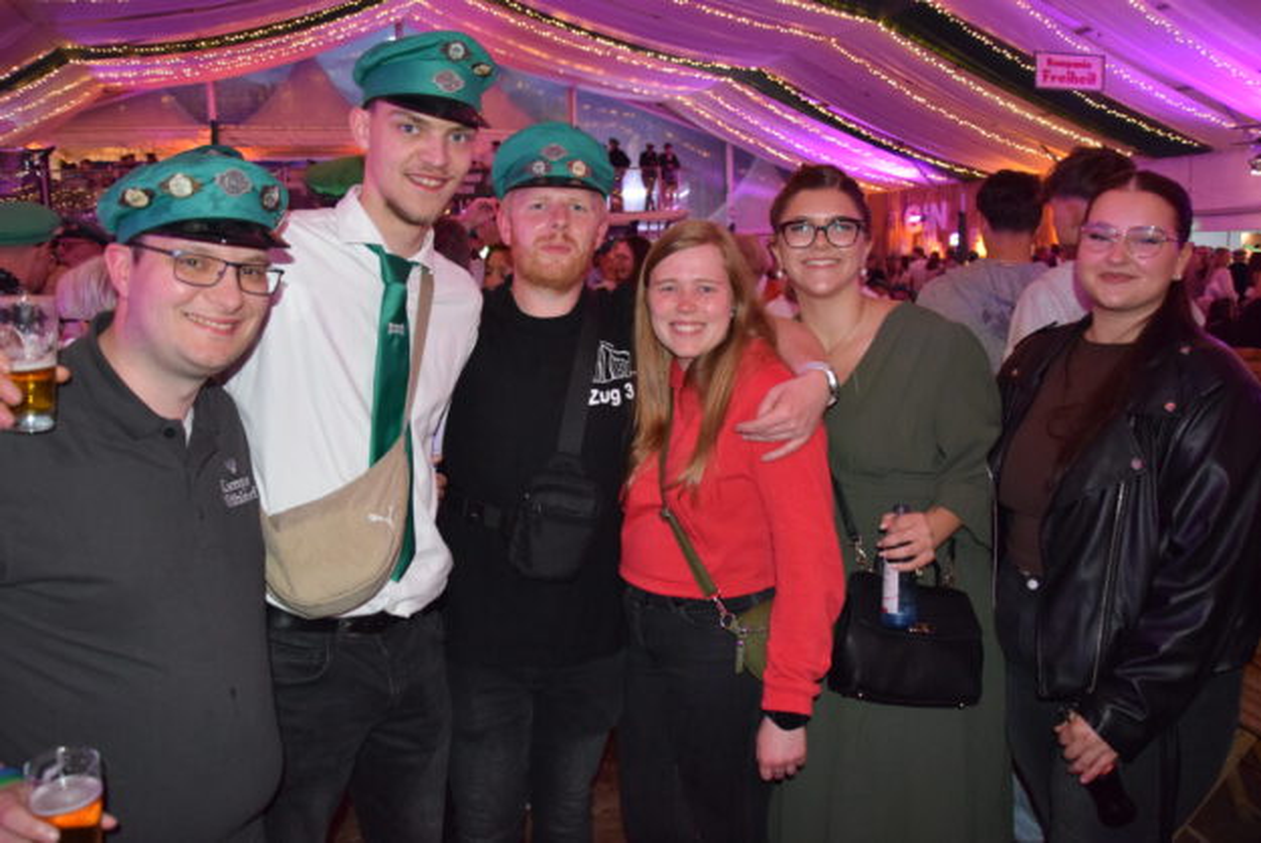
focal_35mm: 27
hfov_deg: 67.3
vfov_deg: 48.0
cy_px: 422
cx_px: 630
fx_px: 947
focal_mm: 18
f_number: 3.5
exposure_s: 1/60
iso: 2500
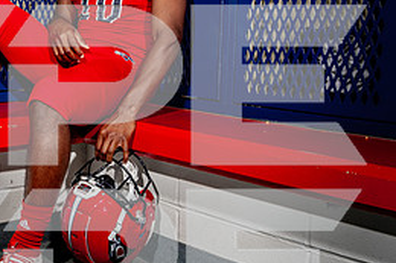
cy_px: 86
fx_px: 638
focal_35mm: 58
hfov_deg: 31.3
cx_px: -21
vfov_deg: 23.2
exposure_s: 1/125
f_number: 6.3
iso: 100
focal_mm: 26
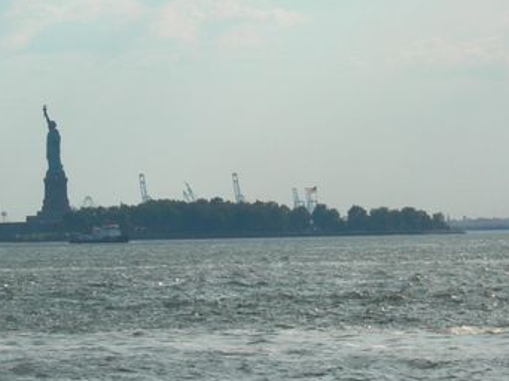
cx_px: 147
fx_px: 3923
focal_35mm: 267
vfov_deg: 5.6
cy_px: 127
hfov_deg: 7.4
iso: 50
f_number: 8.2
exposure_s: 1/370
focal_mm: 23.4
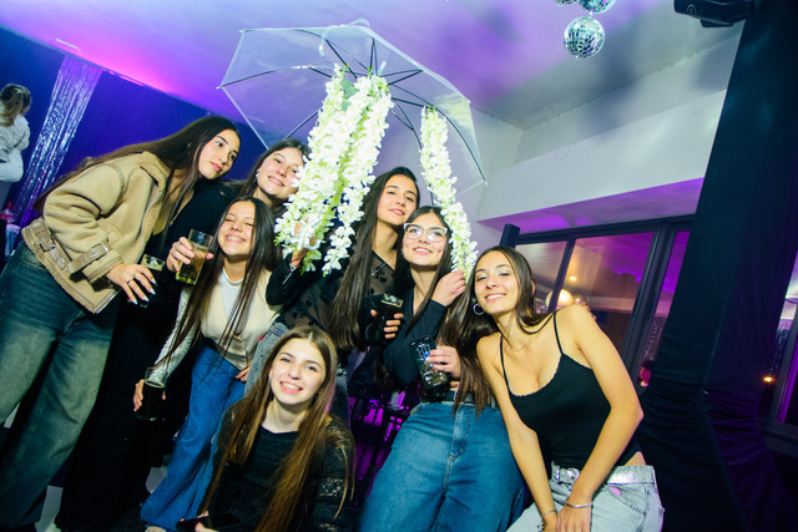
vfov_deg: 50.4
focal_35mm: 26
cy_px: 266
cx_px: 399
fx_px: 565
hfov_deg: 70.4
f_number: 2.8
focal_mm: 17
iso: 2500
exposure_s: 1/60
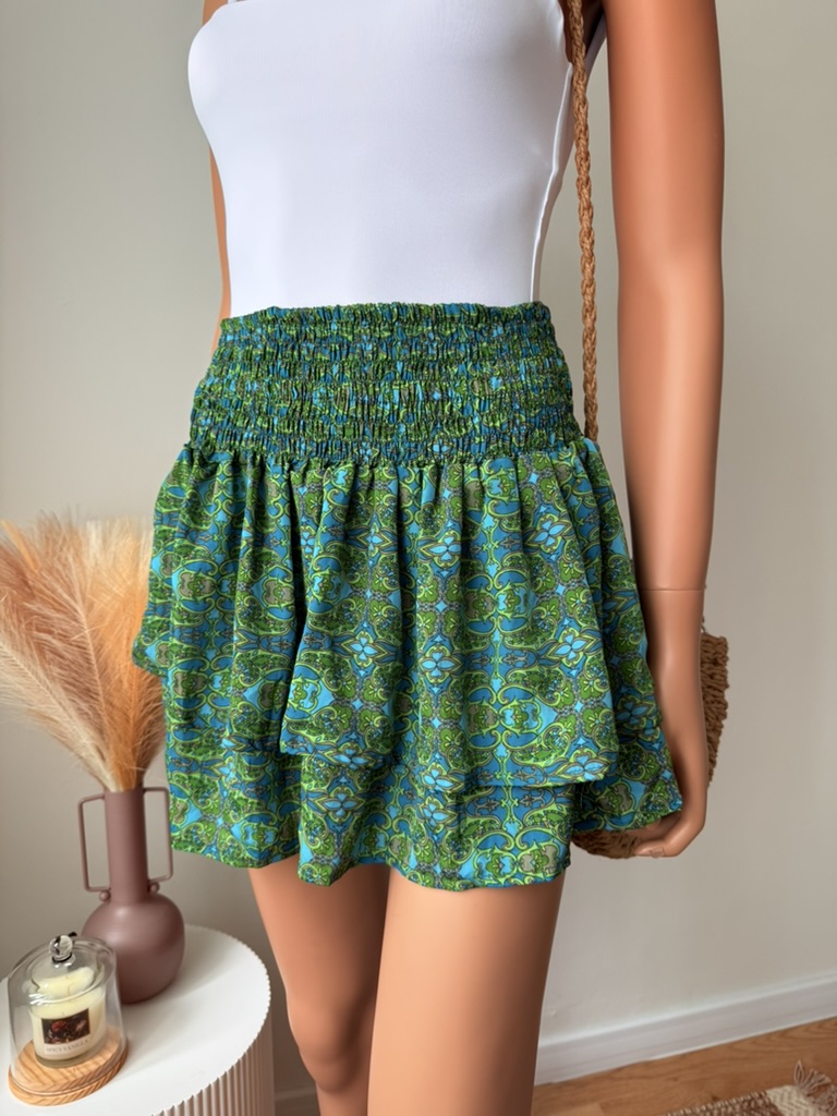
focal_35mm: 24
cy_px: 558
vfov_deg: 71.6
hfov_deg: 56.8
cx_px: 418
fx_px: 774
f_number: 1.78
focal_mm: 6.76
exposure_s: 1/121
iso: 125
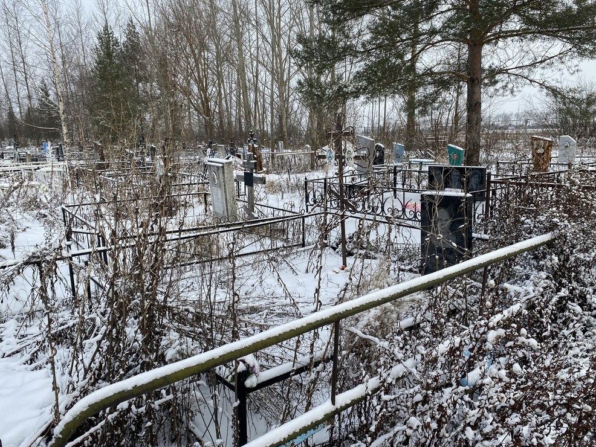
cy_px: 224
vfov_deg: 51.4
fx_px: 465
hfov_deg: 65.3
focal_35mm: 27
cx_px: 299
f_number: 1.8
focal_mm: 4.25
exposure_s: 1/1135
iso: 32
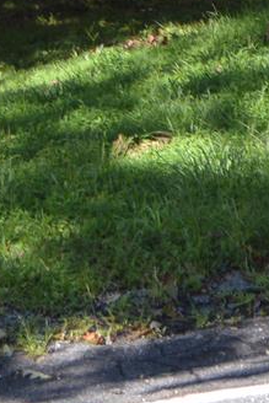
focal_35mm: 299
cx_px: 418
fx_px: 3347
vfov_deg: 6.7
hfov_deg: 4.6
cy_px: -401
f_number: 5.6
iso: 100
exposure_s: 1/125
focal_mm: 32
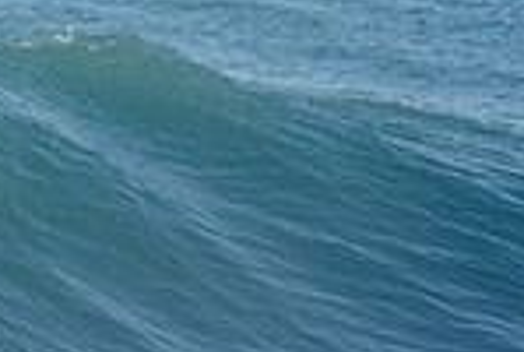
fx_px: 28338
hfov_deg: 1.1
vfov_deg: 0.7
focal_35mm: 1943
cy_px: 213
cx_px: -468
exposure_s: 1/1600
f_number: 5.6
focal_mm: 500
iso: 180
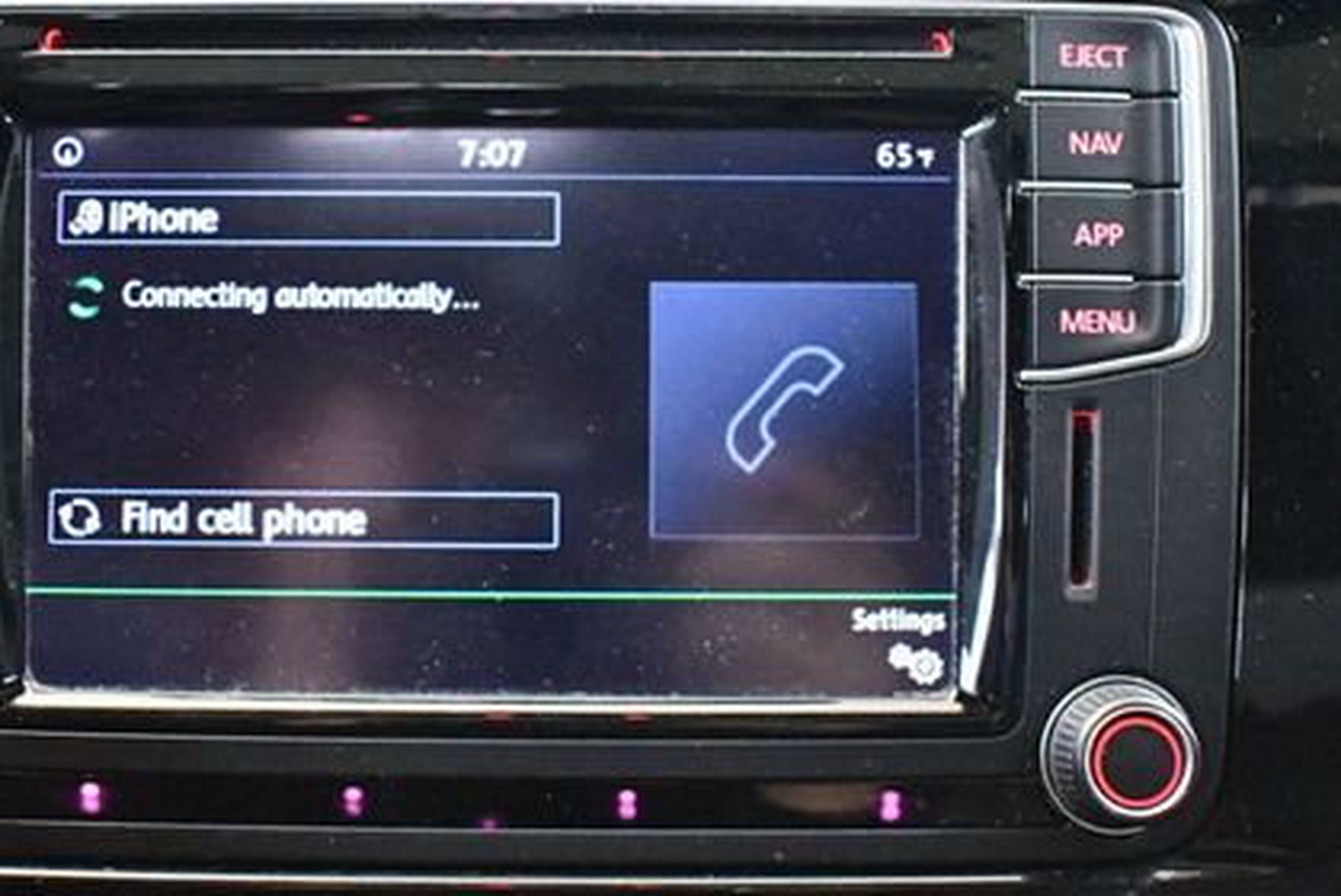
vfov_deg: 24.6
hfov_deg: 36.0
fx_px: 2050
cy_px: 378
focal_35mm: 55
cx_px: 509
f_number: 3.5
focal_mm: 18
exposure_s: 1/60
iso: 12800
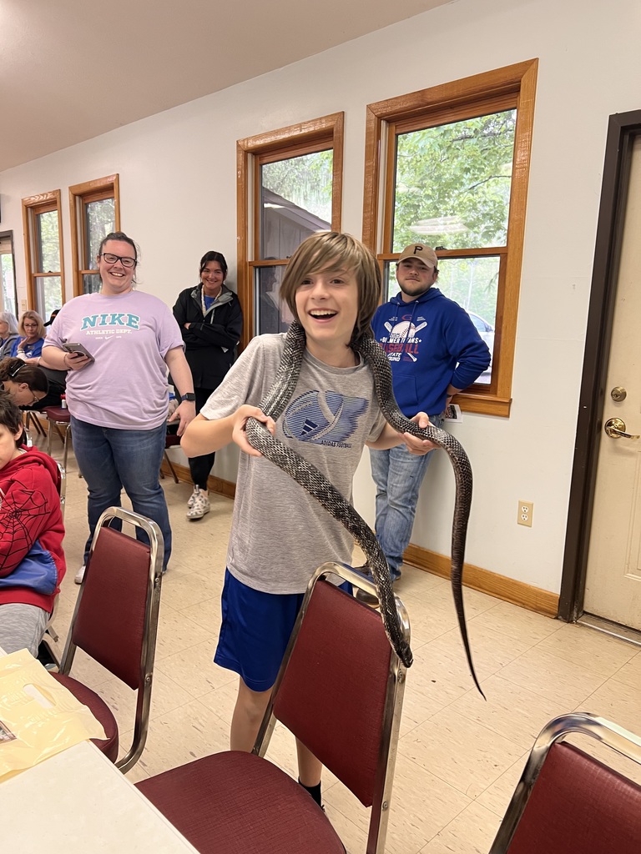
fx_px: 642
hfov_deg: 53.1
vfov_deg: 67.3
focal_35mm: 26
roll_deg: -1.0
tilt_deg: -8.7
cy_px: 427
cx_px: 320
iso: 100
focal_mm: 5.7
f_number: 1.5
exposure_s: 1/60
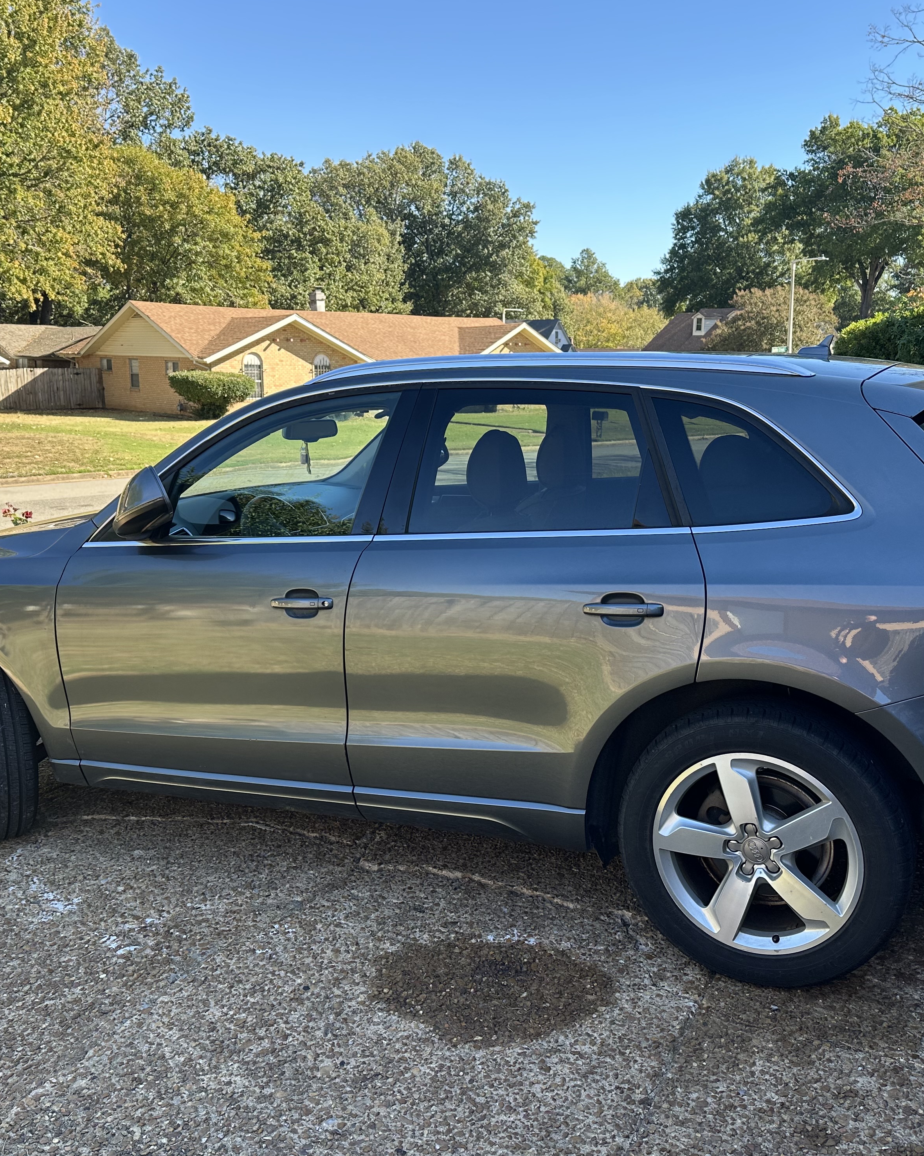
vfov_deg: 55.7
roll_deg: -0.2
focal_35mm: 32
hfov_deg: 45.8
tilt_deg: -11.4
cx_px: 496
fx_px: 1094
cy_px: 573
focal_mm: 6.86
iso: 80
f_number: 1.78
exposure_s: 1/810
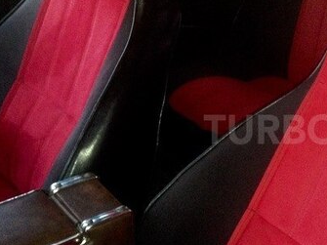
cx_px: 304
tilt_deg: -25.8
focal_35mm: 65
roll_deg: -5.1
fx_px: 614
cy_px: 129
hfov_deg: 28.5
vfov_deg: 22.6
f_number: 2.4
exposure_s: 1/16
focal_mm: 4.12
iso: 400
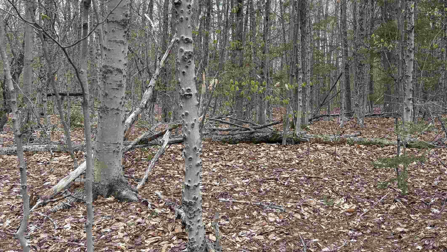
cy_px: 97
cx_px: 317
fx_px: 486
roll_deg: +1.9
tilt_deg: -4.5
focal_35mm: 41
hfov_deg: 48.1
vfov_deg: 28.9
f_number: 1.6
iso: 50
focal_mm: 5.96
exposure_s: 1/618
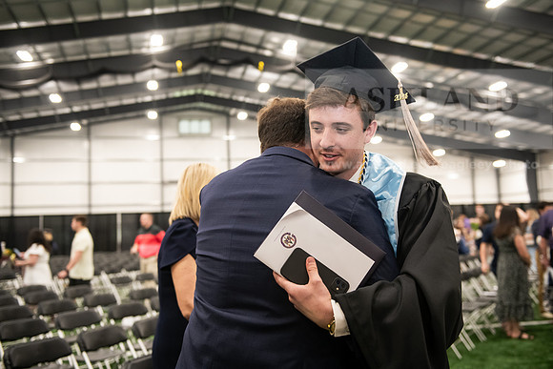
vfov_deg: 35.1
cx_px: 276
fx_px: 584
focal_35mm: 38
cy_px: 184
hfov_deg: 50.7
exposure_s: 1/125
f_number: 3.2
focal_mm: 38
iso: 2500
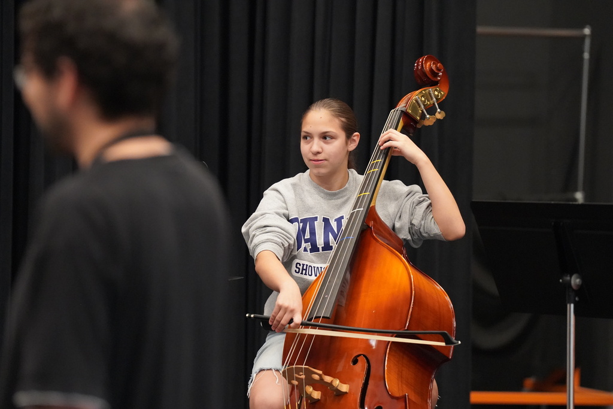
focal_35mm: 180
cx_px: 306
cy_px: 204
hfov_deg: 11.4
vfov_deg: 7.6
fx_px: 3065
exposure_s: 1/200
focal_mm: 180
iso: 10000
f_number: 4
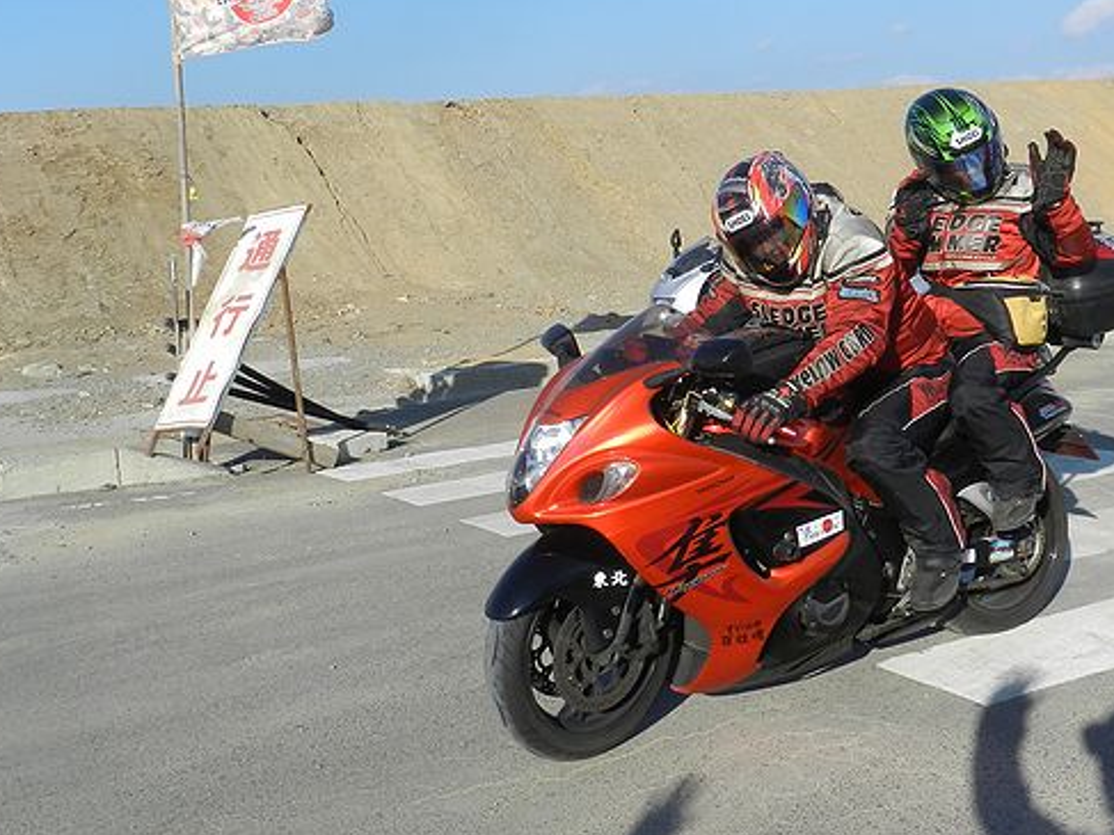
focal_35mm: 46
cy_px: 324
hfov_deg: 41.2
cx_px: 583
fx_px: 1480
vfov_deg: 31.4
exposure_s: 1/800
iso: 160
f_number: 4.5
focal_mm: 5.6
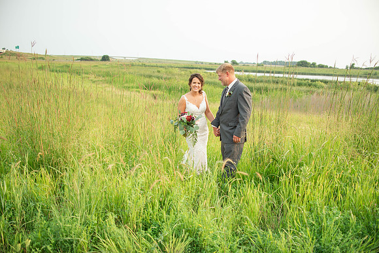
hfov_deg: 50.4
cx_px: 190
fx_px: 402
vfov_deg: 34.9
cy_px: 128
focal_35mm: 38
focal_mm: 35
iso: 200
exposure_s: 1/640
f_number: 2.8
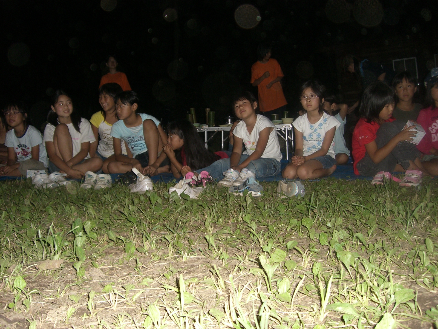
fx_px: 481
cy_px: 164
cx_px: 219
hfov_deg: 49.0
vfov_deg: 37.7
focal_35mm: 38
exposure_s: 1/60
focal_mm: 6.2
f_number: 2.7
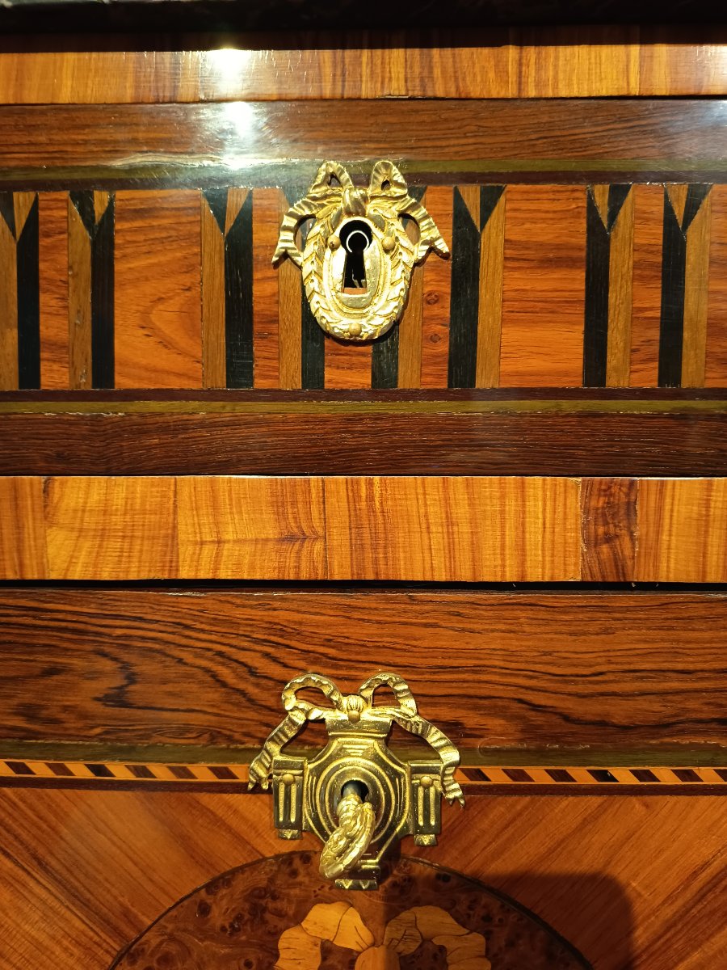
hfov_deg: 56.8
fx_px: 672
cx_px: 364
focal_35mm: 24
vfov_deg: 71.6
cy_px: 485
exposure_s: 1/20
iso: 1462
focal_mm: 5.24
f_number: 1.7
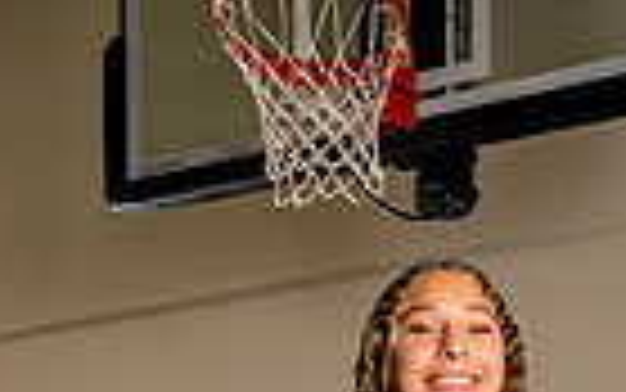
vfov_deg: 11.2
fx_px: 1673
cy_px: 937
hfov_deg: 20.8
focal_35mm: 98
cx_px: 545
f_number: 7.1
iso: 640
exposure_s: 1/200
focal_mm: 29.7
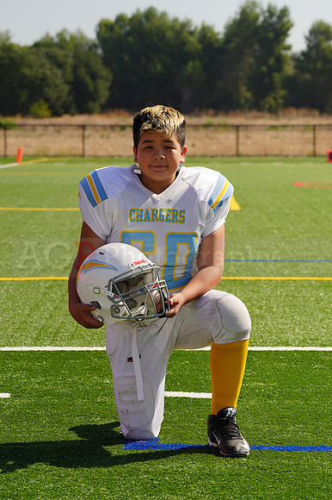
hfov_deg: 9.3
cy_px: 250
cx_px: 166
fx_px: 2050
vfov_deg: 13.9
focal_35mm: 148
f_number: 9
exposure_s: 1/250
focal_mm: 148
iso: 100
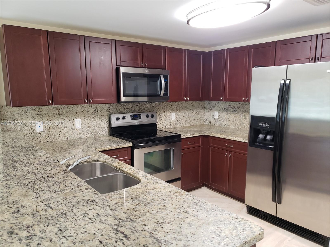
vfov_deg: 53.1
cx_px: 165
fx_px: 248
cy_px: 124
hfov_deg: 67.3
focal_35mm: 26
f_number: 1.5
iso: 320
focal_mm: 4.3
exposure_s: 1/60
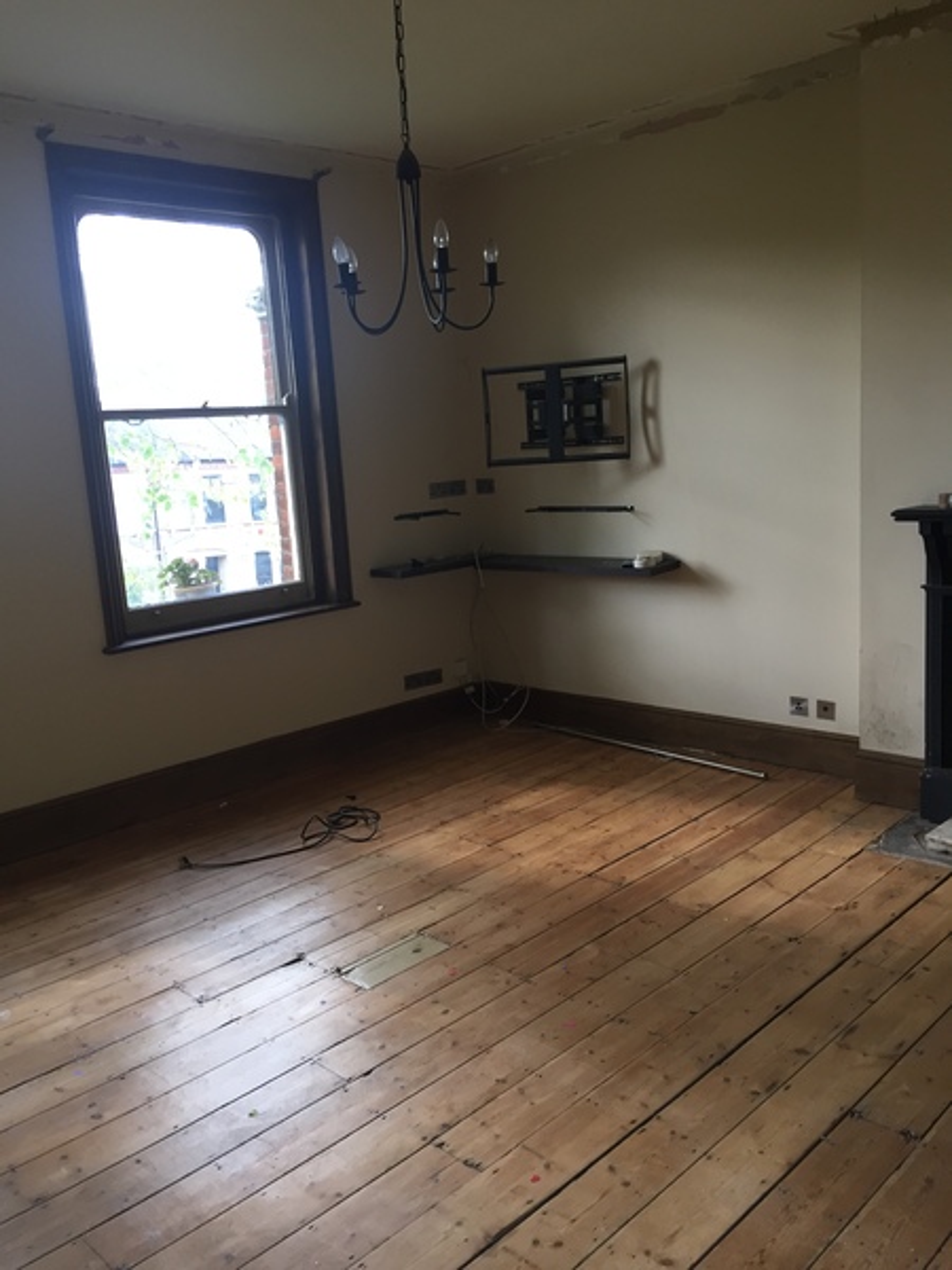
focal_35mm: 29
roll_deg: +3.3
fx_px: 1063
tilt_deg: -9.9
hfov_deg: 48.2
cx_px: 476
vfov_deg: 61.7
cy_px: 635
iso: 32
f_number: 2.2
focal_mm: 4.15
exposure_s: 1/33
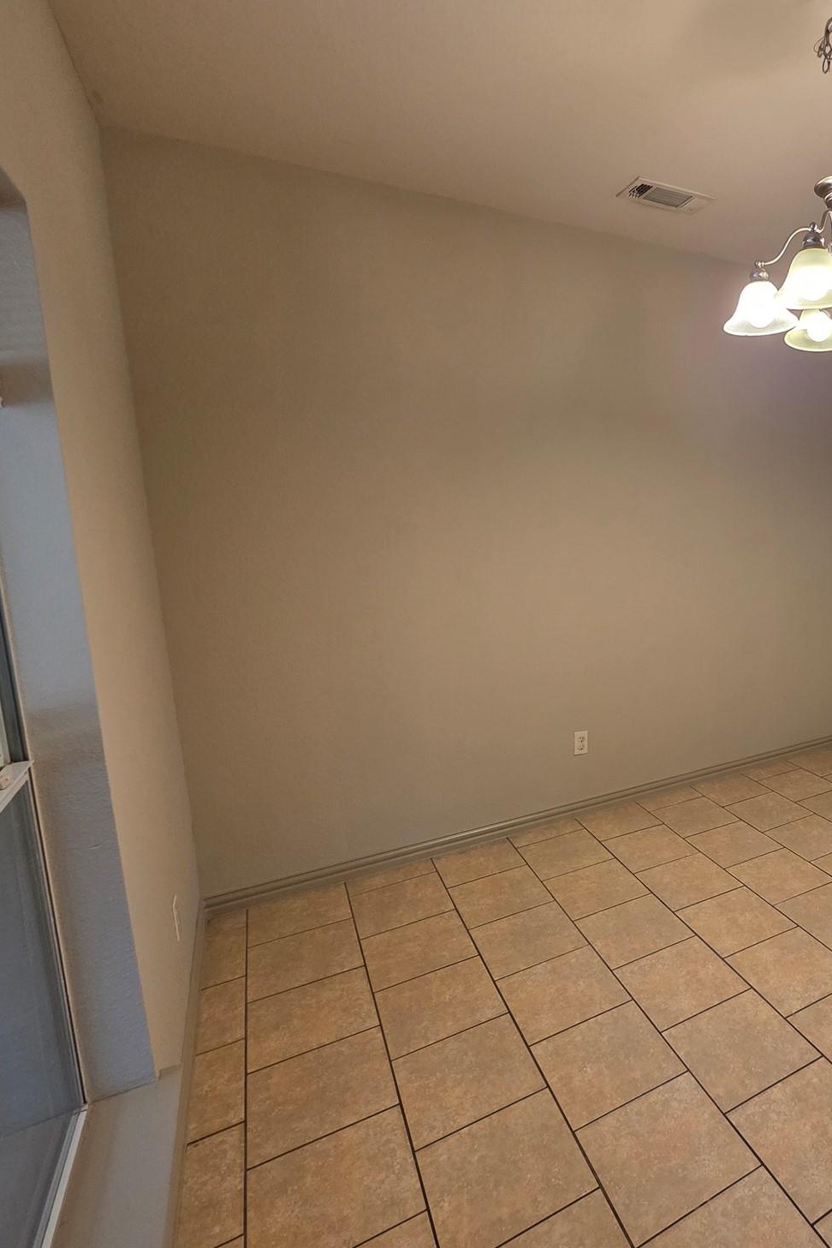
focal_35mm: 19
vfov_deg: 86.9
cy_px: 610
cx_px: 725
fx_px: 658
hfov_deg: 57.0
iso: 200
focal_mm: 2.2
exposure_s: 1/120
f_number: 1.9
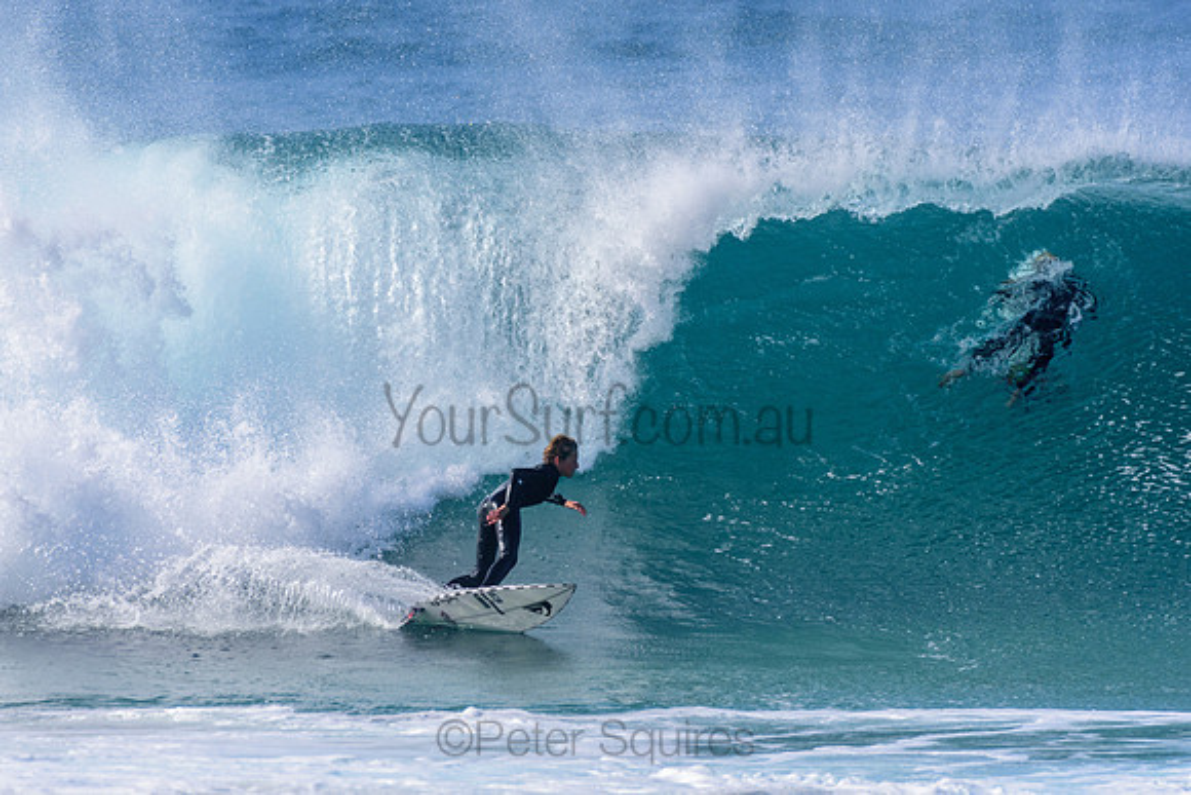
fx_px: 24817
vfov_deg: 1.8
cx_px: 596
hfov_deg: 2.7
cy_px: 398
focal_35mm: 750
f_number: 5.6
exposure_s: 1/2000
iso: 280
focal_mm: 500
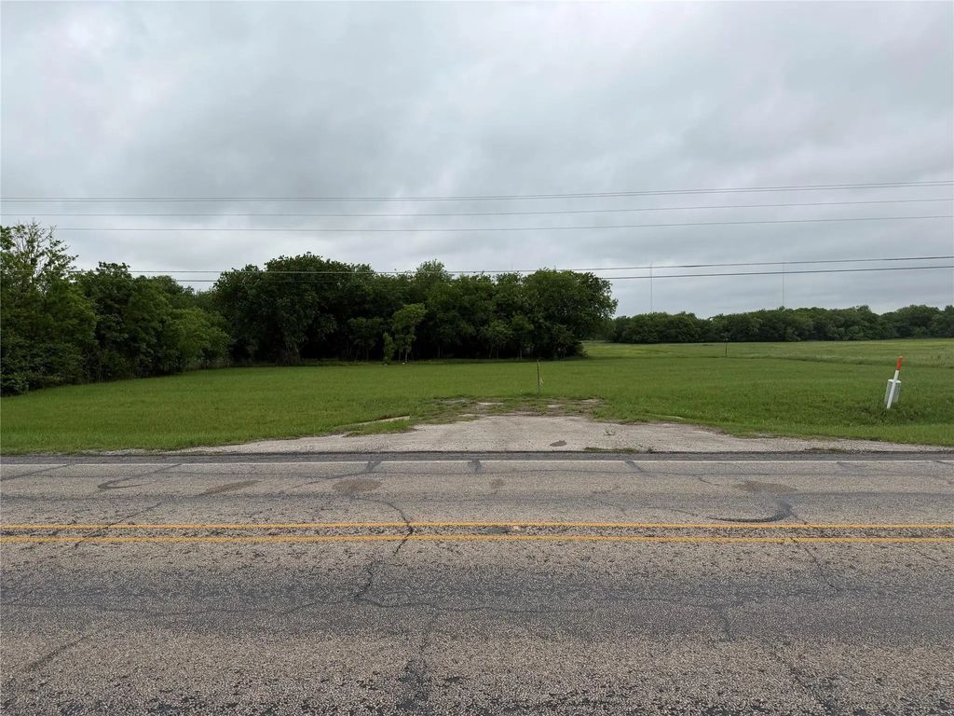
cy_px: 358
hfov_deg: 71.6
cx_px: 477
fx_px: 661
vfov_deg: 56.8
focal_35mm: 24
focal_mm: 6.76
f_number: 1.78
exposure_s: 1/5319
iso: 80
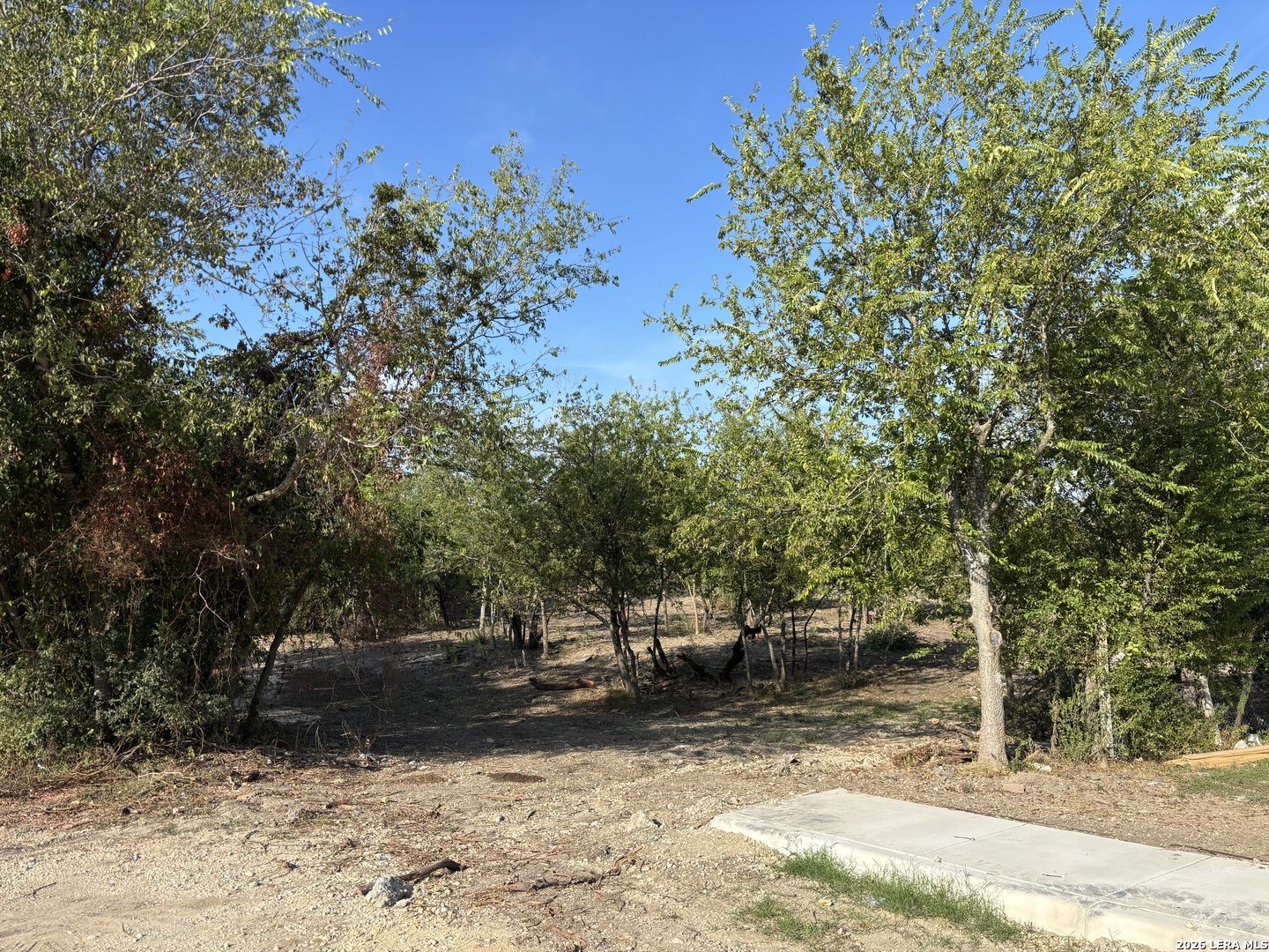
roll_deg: +2.4
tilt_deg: +5.5
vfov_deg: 53.1
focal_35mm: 26
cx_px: 634
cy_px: 476
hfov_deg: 67.3
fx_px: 953
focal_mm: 5.96
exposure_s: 1/2024
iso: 50
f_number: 1.6
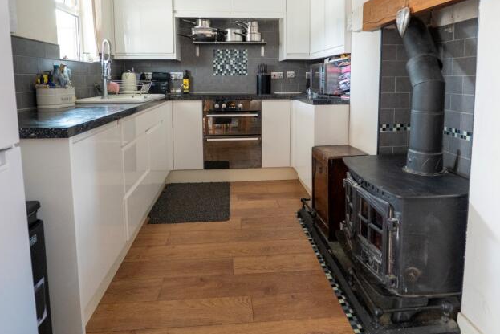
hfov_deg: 76.0
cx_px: 261
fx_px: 320
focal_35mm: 23
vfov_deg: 54.1
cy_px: 113
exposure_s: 1/160
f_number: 4
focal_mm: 14
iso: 2000
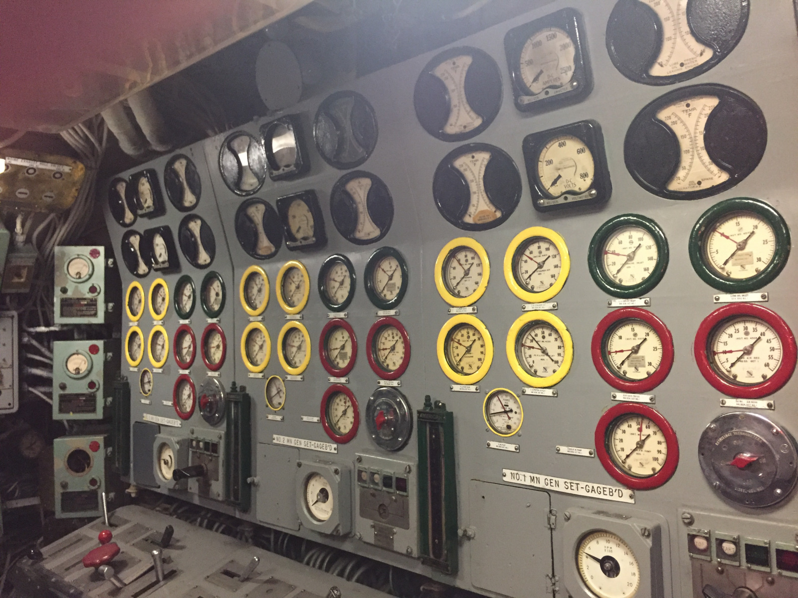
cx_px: 399
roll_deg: +0.5
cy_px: 299
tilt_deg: +2.2
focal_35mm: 29
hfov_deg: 61.7
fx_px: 669
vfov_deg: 48.2
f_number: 2.2
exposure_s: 1/20
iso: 250
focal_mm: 4.15
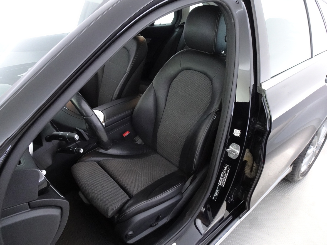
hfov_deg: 71.6
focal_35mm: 24
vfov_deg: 56.8
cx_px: 164
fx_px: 227
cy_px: 122
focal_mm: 4.25
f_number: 3.5
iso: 800
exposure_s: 1/10
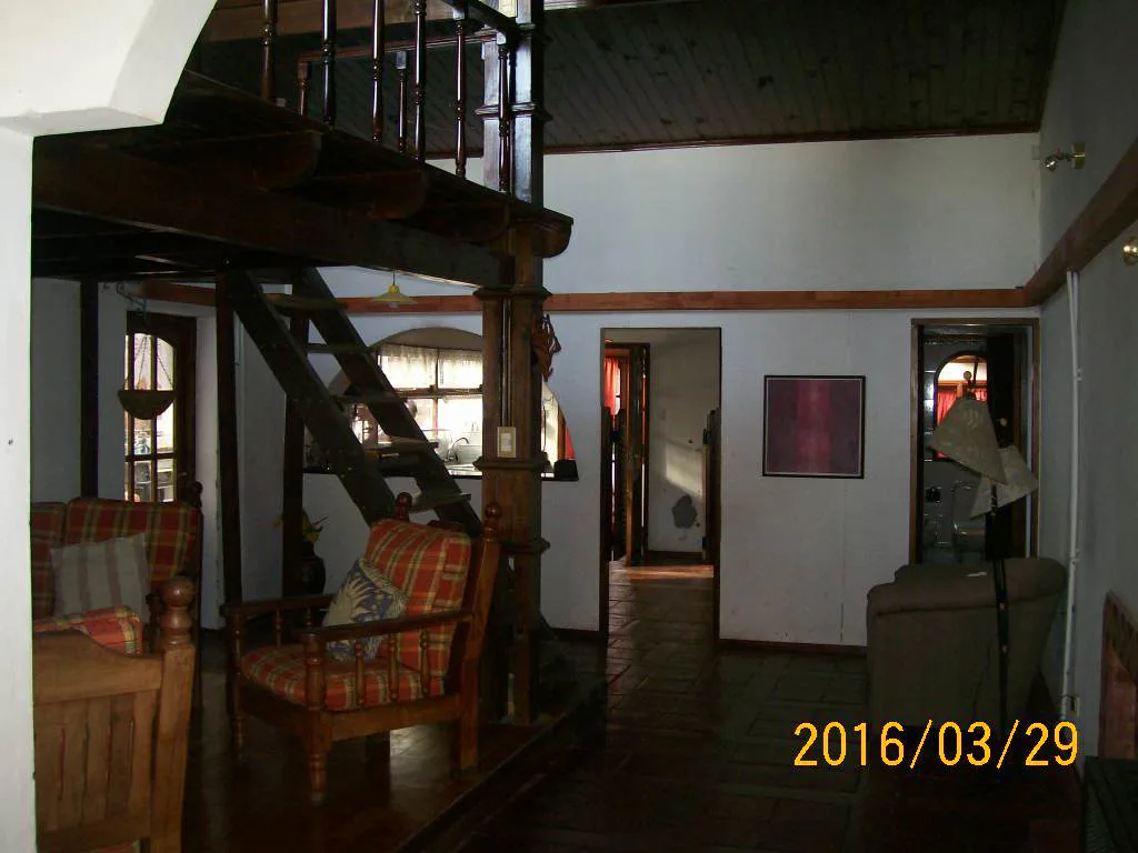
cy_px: 426
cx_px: 569
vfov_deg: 39.7
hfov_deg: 51.4
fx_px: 1183
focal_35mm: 36
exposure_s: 1/64
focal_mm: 6
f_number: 2.7
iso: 140
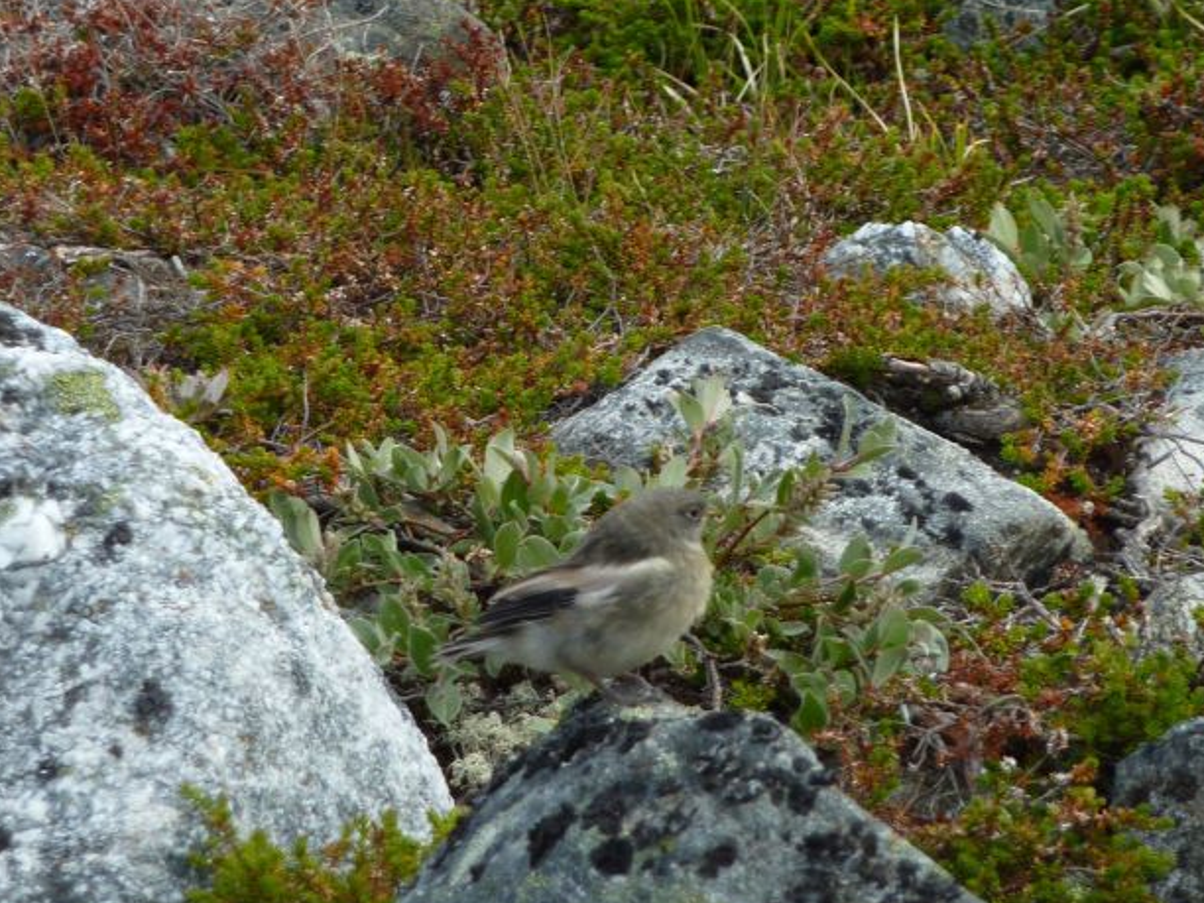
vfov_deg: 3.8
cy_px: 476
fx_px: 13634
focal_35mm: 392
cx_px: 496
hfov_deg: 5.1
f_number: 4.9
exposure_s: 1/200
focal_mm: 49.2
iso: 80
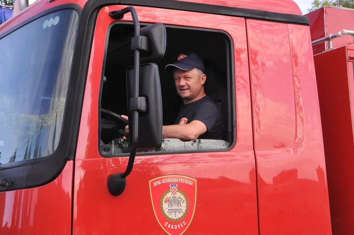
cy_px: 118
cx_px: 177
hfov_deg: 27.0
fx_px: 737
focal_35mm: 75
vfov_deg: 18.1
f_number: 11
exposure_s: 1/500
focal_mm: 50
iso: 1250
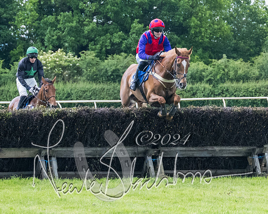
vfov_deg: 4.7
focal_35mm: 326
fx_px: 2586
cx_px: 55
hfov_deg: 5.9
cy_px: 126
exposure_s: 1/1250
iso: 2000
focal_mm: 98
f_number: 4
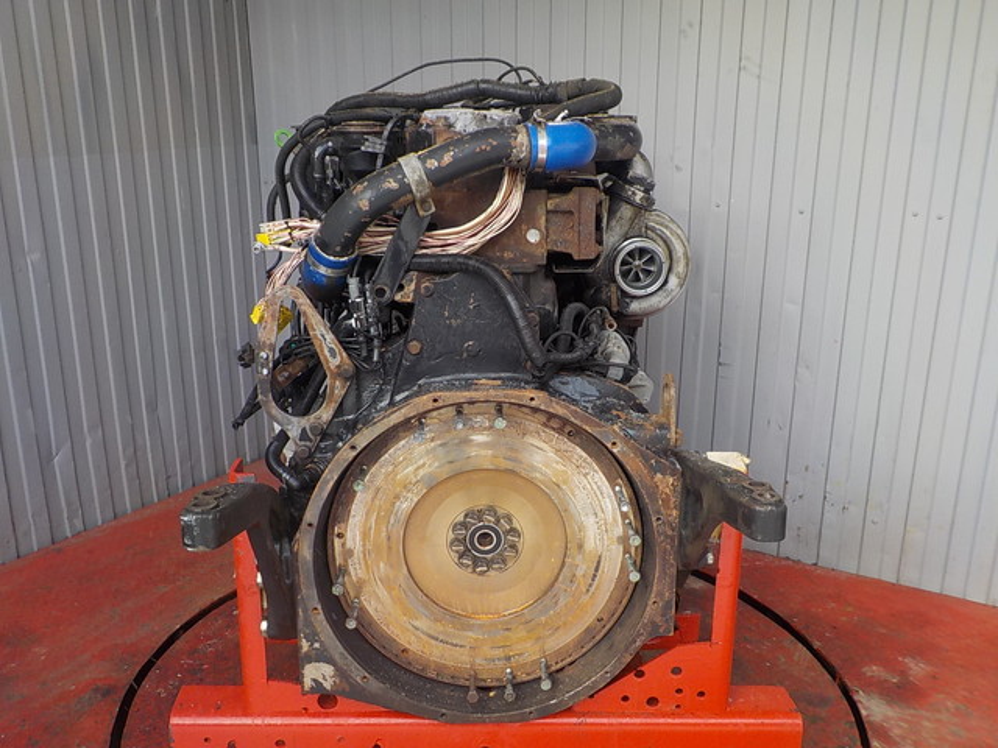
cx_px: 499
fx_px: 865
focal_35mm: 30
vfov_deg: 46.8
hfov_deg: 60.0
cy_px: 374
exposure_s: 1/80
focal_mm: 4.1
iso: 125
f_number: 3.3
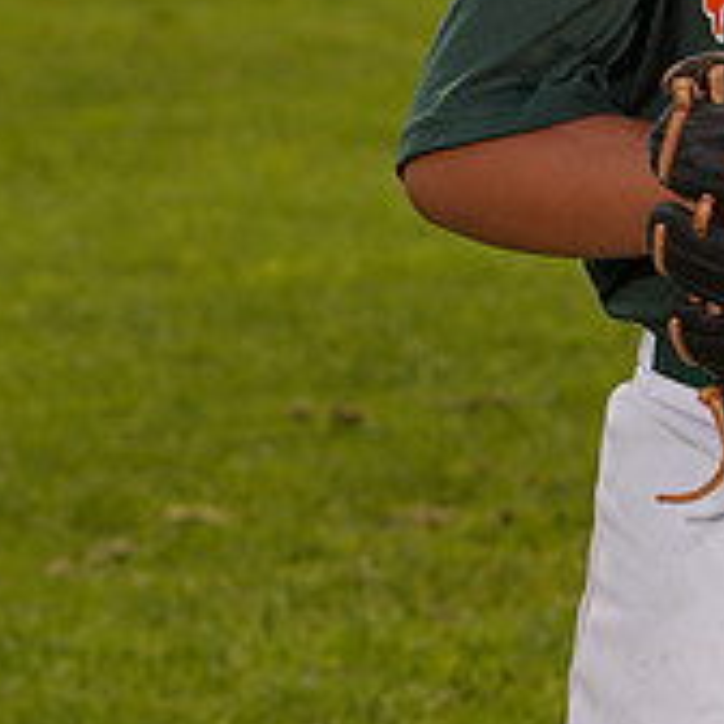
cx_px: 765
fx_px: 6957
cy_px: -336
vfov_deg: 5.9
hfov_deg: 5.9
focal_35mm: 294
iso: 80
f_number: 9
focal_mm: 100
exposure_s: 1/160
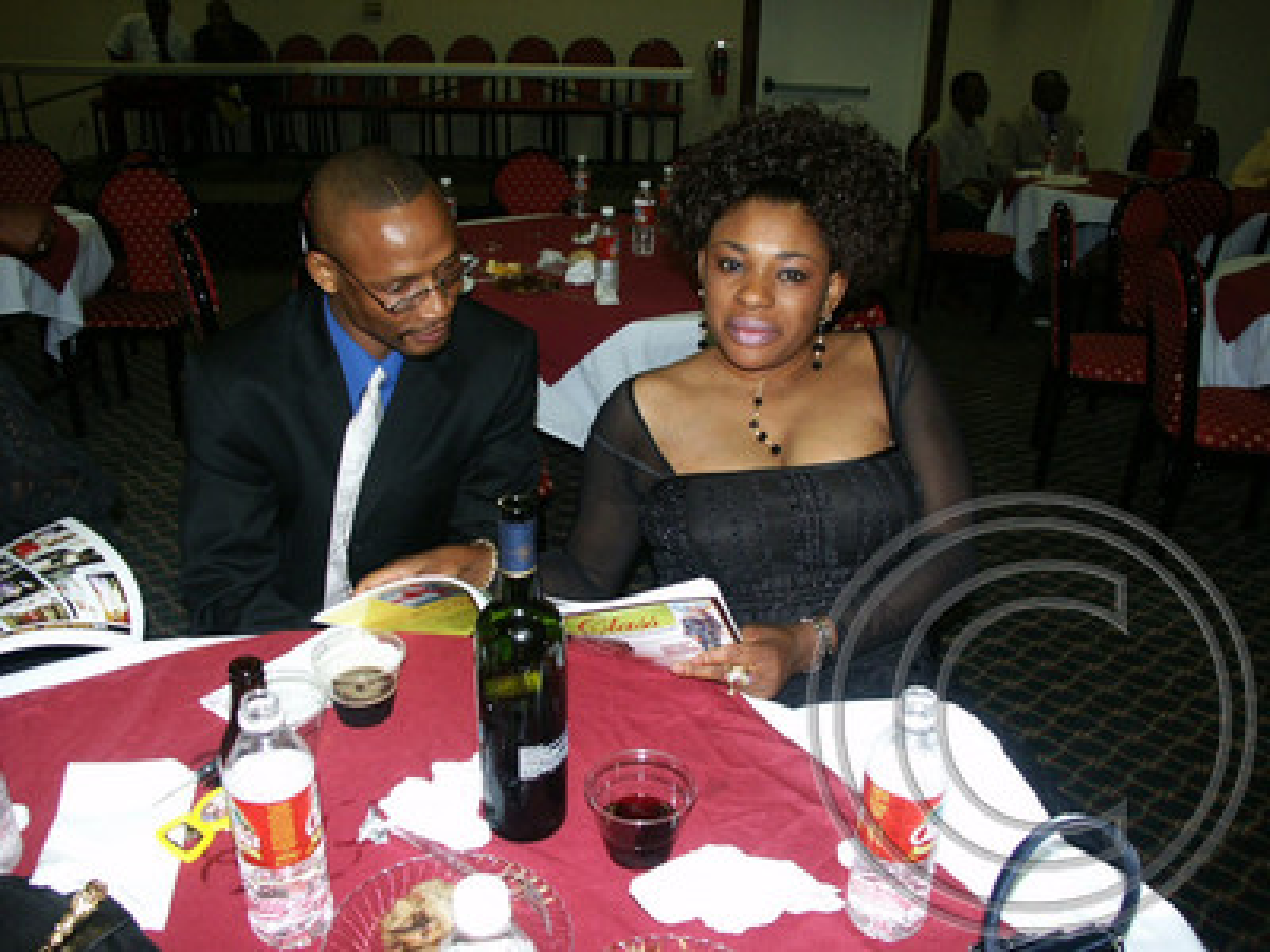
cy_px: 476
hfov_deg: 63.4
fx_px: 1027
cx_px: 635
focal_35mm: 28
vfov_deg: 49.7
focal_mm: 7.21
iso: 200
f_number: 2.8
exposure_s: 1/90
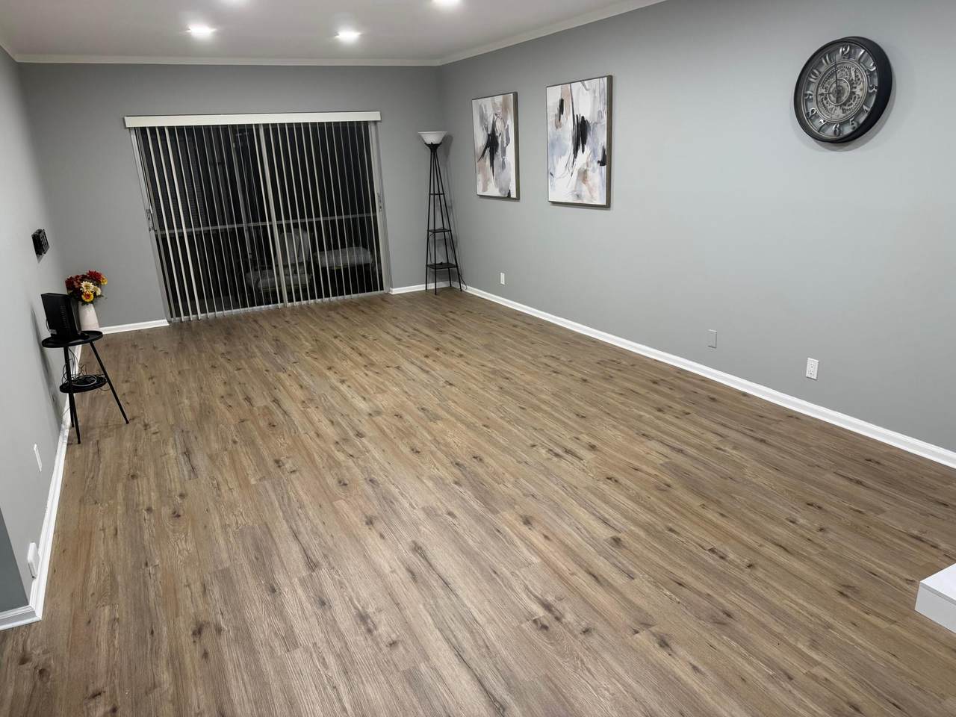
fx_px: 663
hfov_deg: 71.6
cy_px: 358
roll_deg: +3.1
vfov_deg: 56.8
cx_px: 478
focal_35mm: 24
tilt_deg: -18.4
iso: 160
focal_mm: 6.76
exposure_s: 1/60
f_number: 1.78
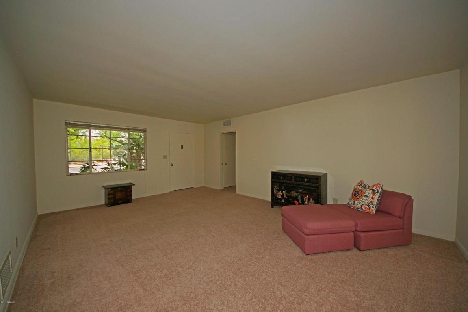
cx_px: 234
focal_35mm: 12
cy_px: 156
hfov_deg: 112.6
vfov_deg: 90.0
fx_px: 156
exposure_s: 1/400
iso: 200
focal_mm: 8
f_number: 4.5
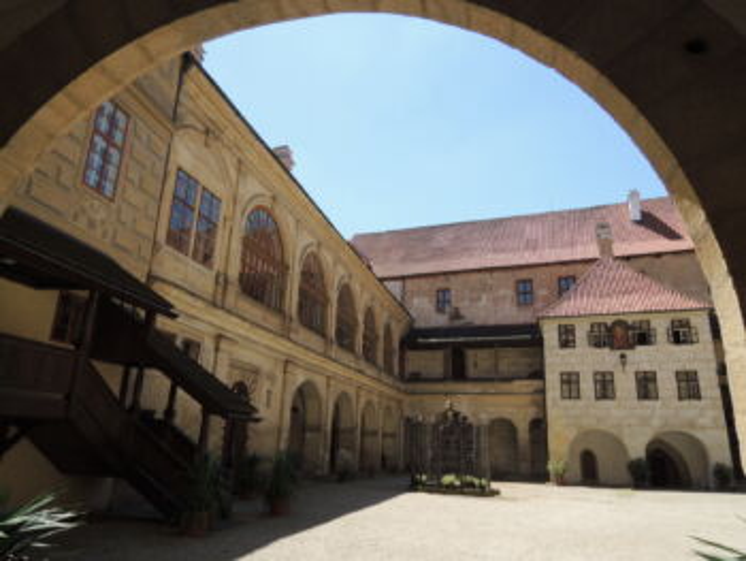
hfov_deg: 71.6
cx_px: 373
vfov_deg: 56.9
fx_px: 518
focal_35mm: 24
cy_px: 280
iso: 100
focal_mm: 4.3
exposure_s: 1/1000
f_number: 2.8
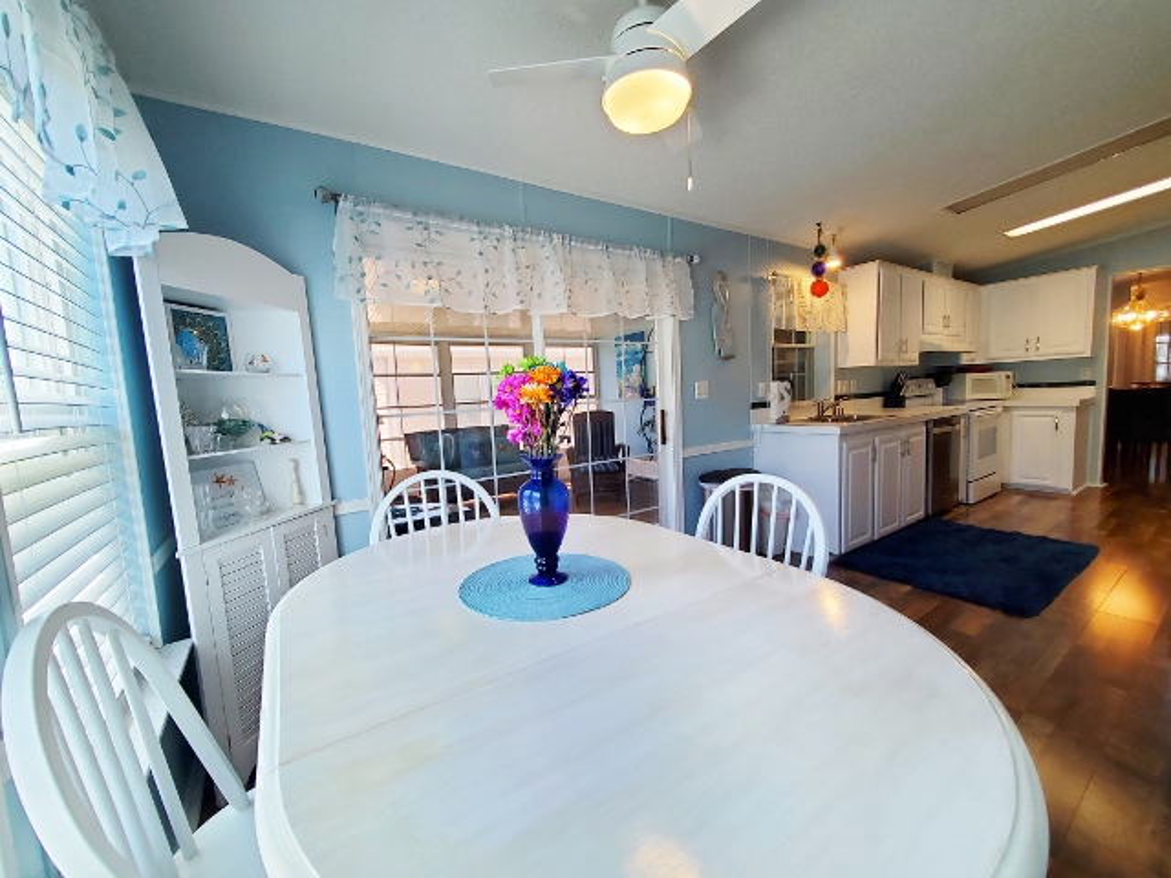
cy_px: 439
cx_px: 586
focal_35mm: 13
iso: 80
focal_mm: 1.8
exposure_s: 1/60
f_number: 2.2
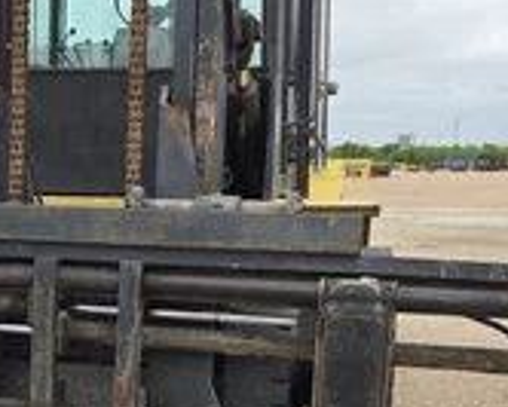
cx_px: 144
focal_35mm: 54
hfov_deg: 34.2
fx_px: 812
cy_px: 346
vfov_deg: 27.4
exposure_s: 1/963
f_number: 1.8
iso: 25
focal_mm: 5.4
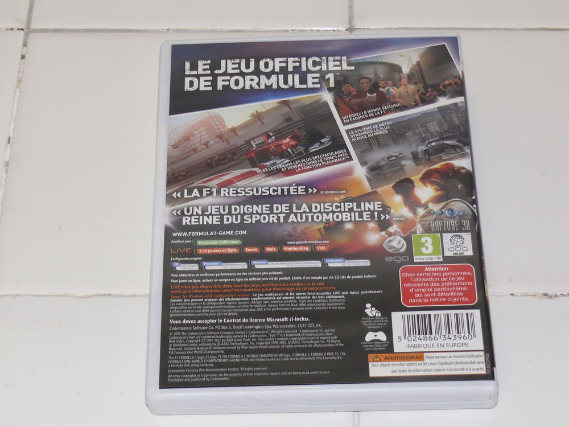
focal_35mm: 104
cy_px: 214
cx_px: 284
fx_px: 1709
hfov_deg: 18.9
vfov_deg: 14.2
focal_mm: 15.4
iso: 100
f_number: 3.2
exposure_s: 1/30
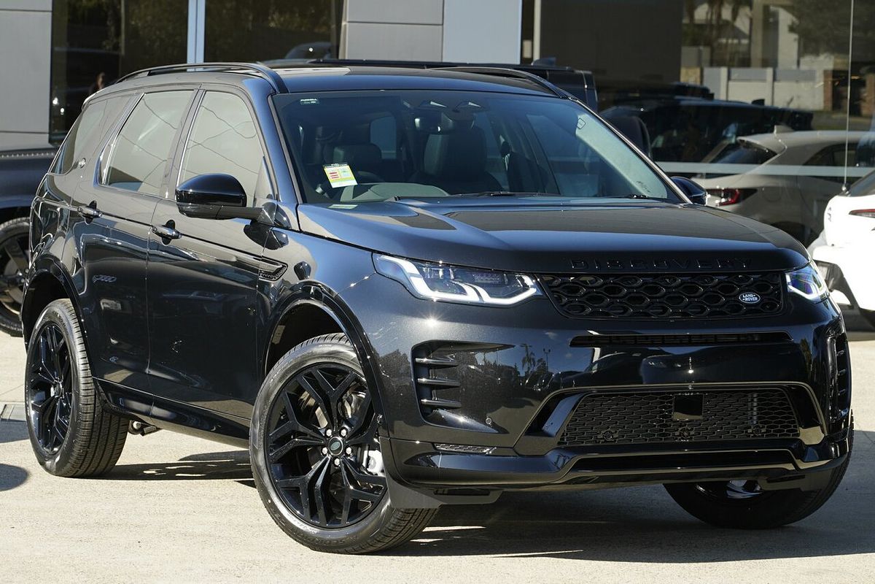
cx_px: 438
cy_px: 292
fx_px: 2552
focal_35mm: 105
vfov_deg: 13.0
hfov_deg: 19.5
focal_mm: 105
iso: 1000
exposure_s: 1/500
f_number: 7.1
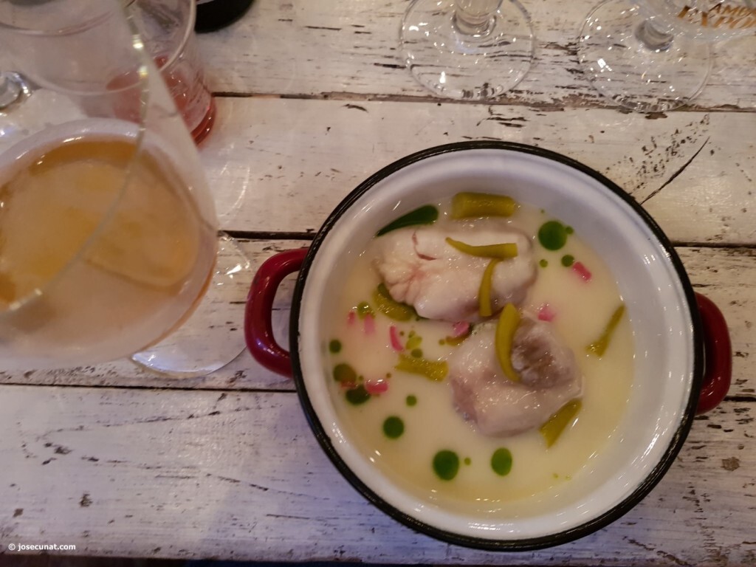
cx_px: 378
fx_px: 568
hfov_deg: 67.3
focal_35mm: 26
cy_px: 284
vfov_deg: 53.1
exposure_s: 1/10
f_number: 1.7
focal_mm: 4.2
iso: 200
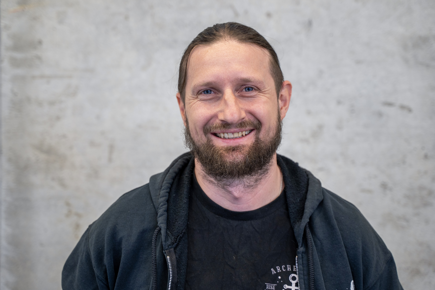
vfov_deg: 21.6
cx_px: 220
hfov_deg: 31.9
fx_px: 761
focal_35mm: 63
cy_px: 144
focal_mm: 62
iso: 640
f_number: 2.8
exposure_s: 1/100
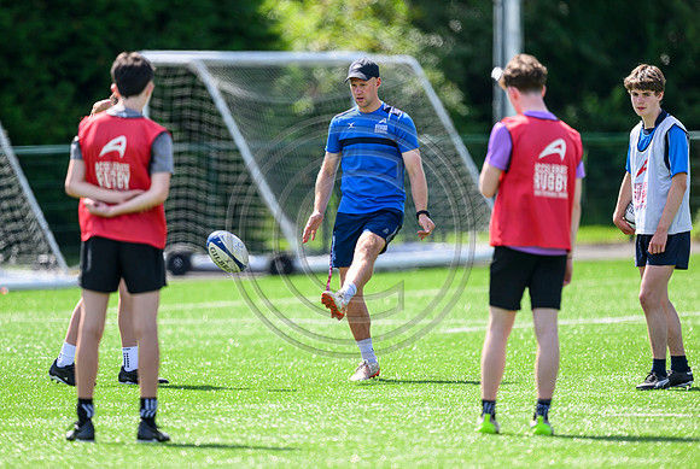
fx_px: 9040
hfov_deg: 4.4
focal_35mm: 464
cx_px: 293
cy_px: 229
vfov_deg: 3.0
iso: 250
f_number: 3.2
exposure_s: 1/1600
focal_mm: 400
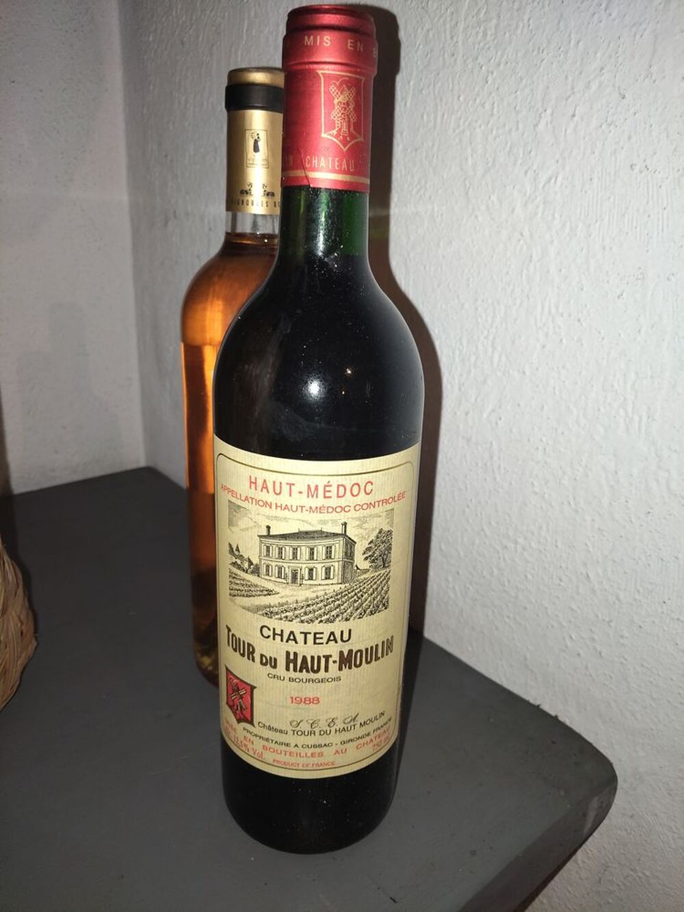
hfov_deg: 54.9
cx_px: 342
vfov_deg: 69.4
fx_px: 659
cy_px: 456
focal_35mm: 25
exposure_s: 1/33.3
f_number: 1.8
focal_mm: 4.15
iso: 445
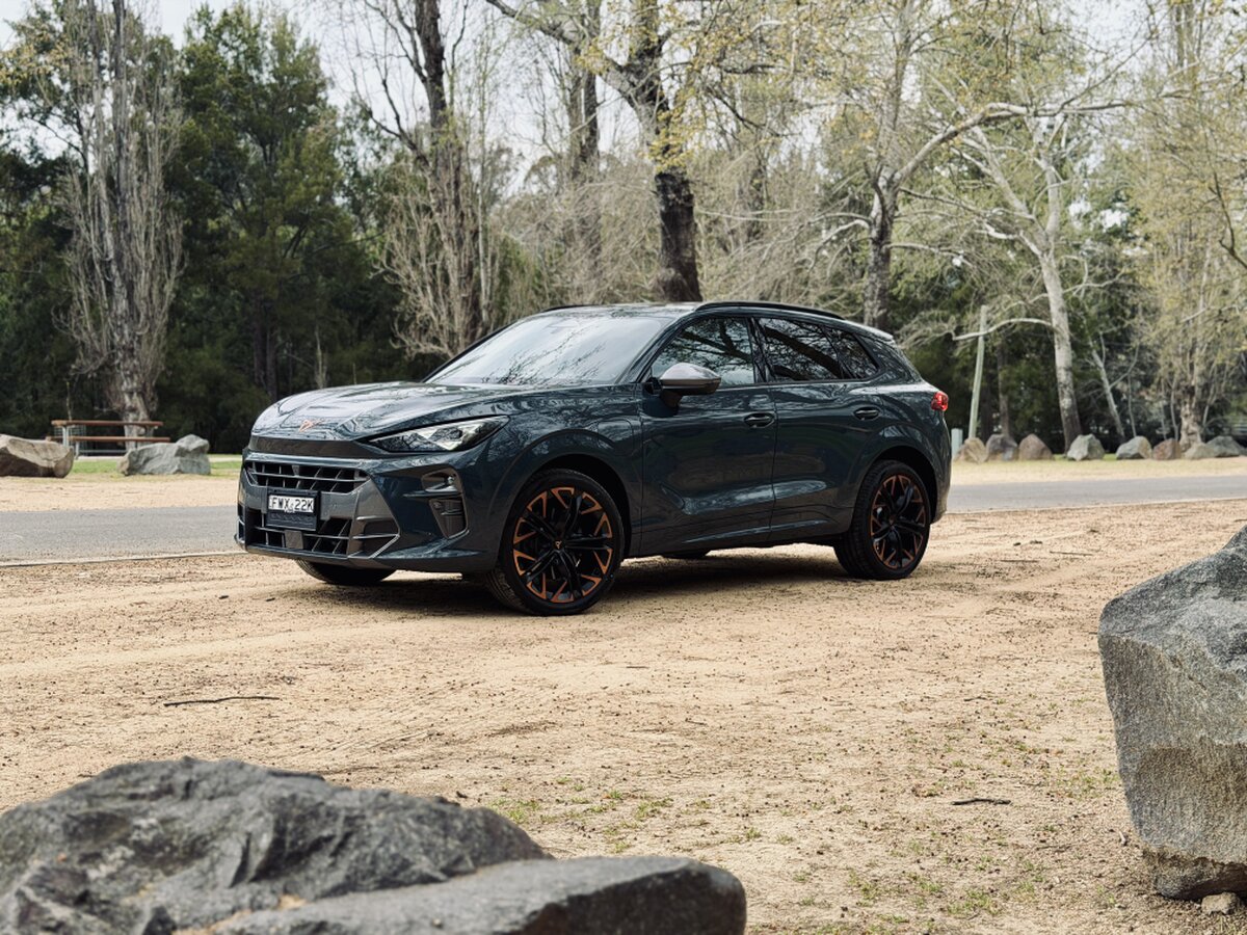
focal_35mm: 48
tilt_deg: -2.1
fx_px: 1729
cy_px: 468
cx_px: 624
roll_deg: -0.1
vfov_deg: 30.3
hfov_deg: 39.7
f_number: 1.78
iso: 64
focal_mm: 6.76
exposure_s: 1/962
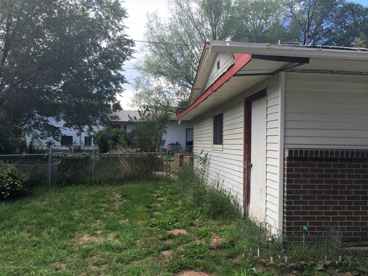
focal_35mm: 29
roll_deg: -0.5
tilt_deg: -0.1
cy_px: 138
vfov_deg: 48.2
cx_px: 184
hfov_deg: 61.7
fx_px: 308
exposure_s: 1/838
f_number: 2.2
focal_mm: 4.15
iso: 32
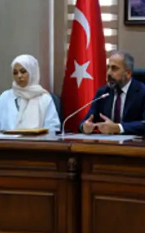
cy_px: 116
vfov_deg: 15.4
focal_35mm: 136
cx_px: 134
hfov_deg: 9.6
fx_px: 860
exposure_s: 1/50
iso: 1600
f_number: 4
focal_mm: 58.6
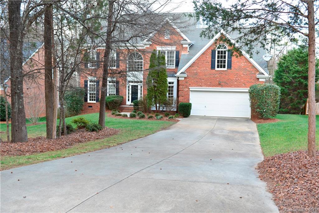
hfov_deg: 53.1
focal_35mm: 36
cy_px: 106
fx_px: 319
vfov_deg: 36.9
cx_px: 160
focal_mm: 36
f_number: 3.5
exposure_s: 1/50
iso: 100
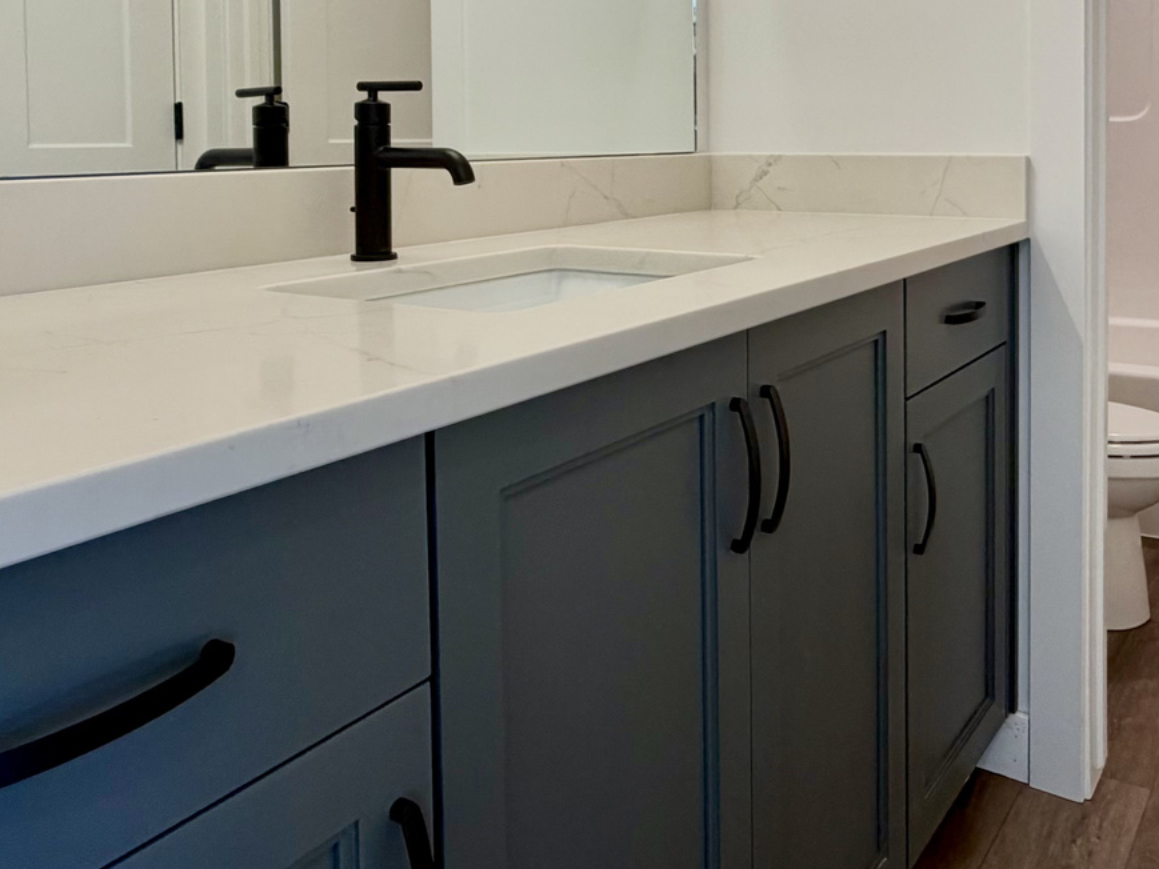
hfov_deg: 54.5
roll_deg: +0.7
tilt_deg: -2.6
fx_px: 1105
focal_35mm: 33
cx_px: 744
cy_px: 181
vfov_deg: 41.2
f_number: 2.2
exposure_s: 1/120
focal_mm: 2.22
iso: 160
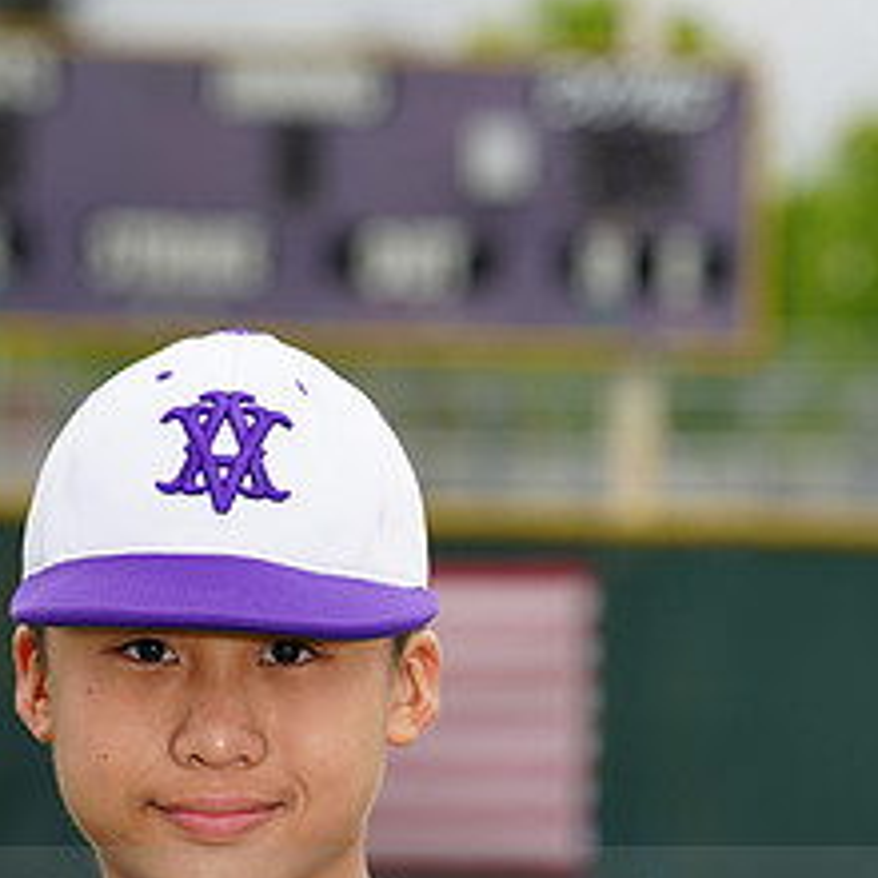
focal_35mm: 443
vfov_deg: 4.0
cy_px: 902
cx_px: 253
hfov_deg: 4.0
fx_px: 12712
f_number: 9
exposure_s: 1/250
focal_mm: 198
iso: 200
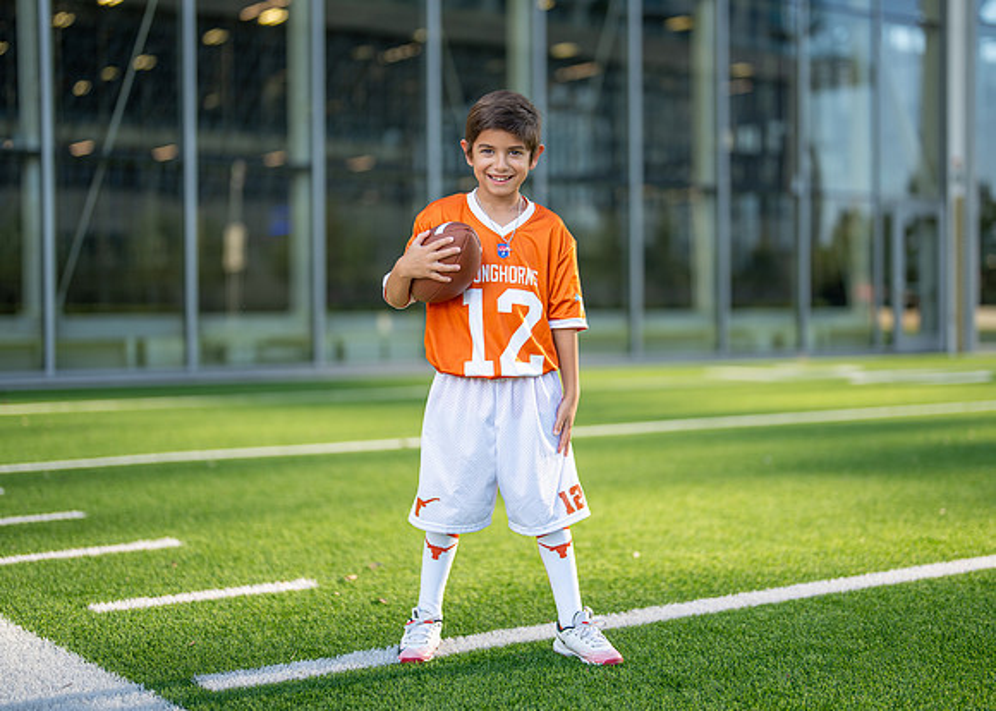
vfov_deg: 25.2
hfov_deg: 34.7
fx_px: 1592
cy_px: 335
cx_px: 514
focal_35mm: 56
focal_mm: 50
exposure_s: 1/2500
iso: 100
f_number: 1.2
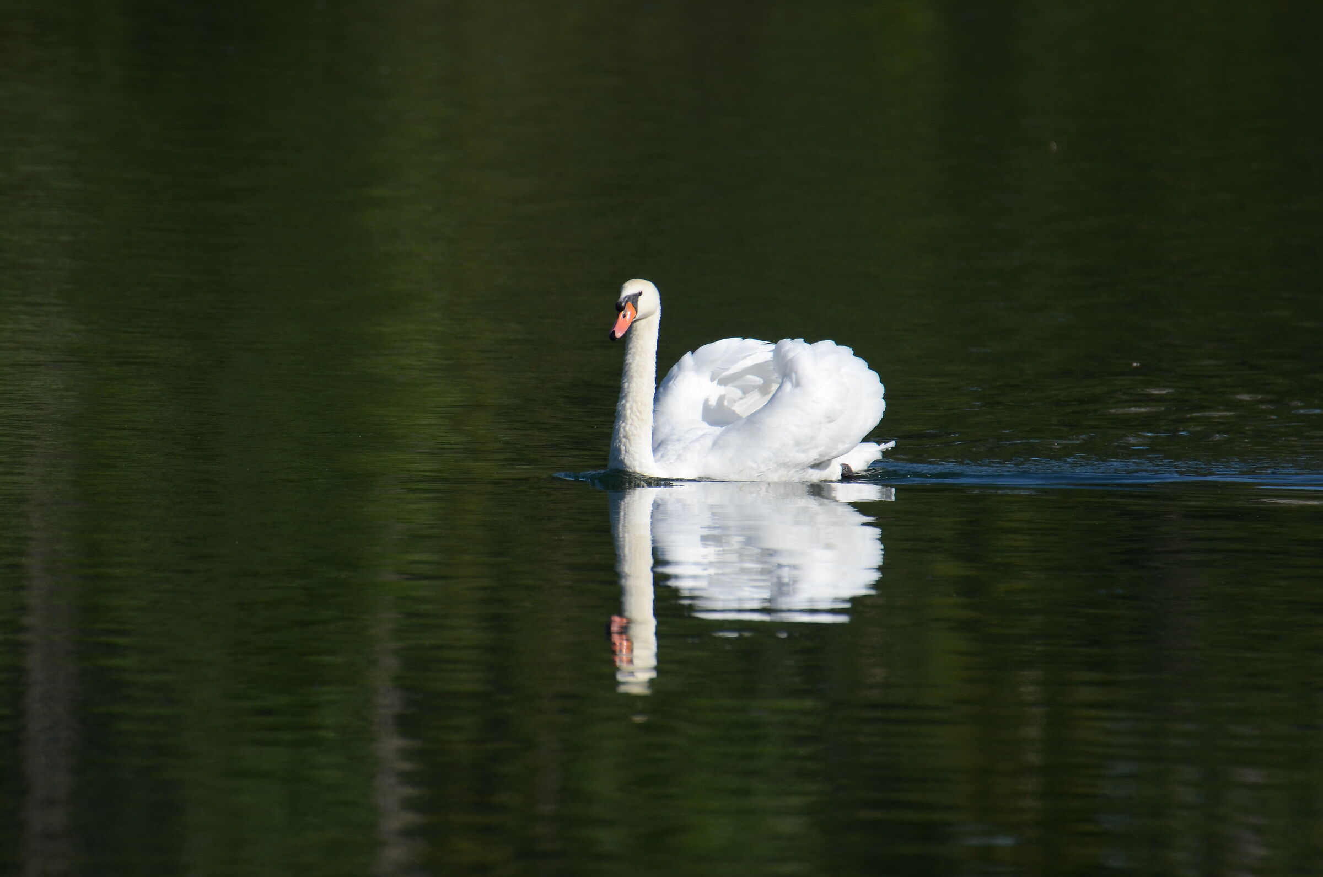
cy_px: 438
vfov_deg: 1.8
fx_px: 27507
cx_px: 662
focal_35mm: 750
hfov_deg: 2.8
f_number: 6.3
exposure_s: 1/1600
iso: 250
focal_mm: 500
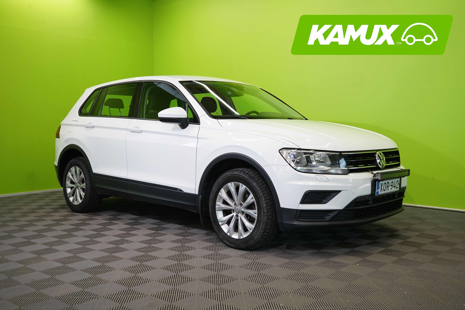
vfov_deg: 36.9
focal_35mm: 36
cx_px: 232
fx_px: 465
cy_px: 155
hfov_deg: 53.1
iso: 500
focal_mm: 36
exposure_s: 1/40
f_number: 6.3
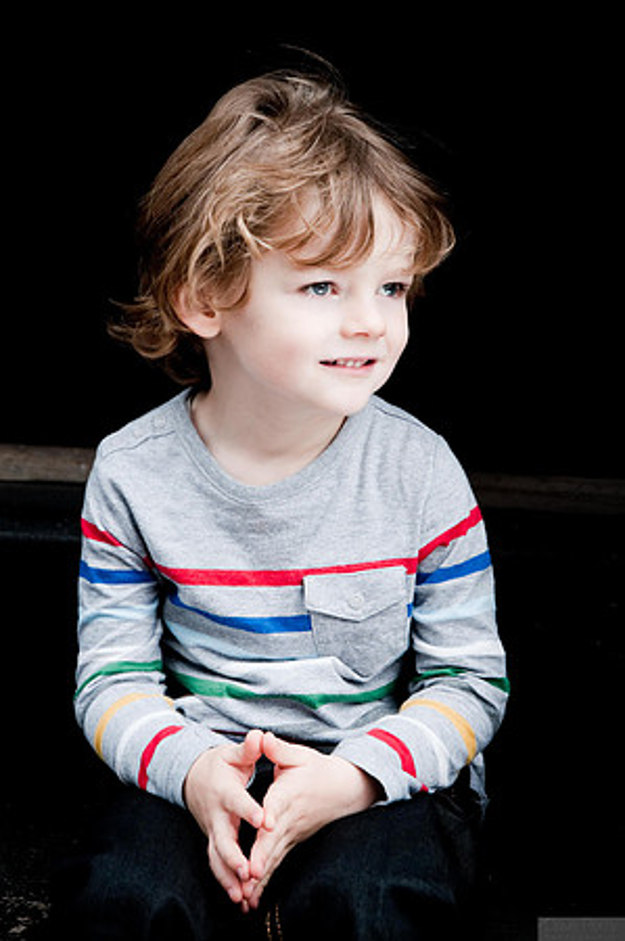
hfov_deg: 16.5
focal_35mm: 82
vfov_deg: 24.6
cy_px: 470
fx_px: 2153
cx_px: 312
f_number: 4.5
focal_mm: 55
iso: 800
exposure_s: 1/250
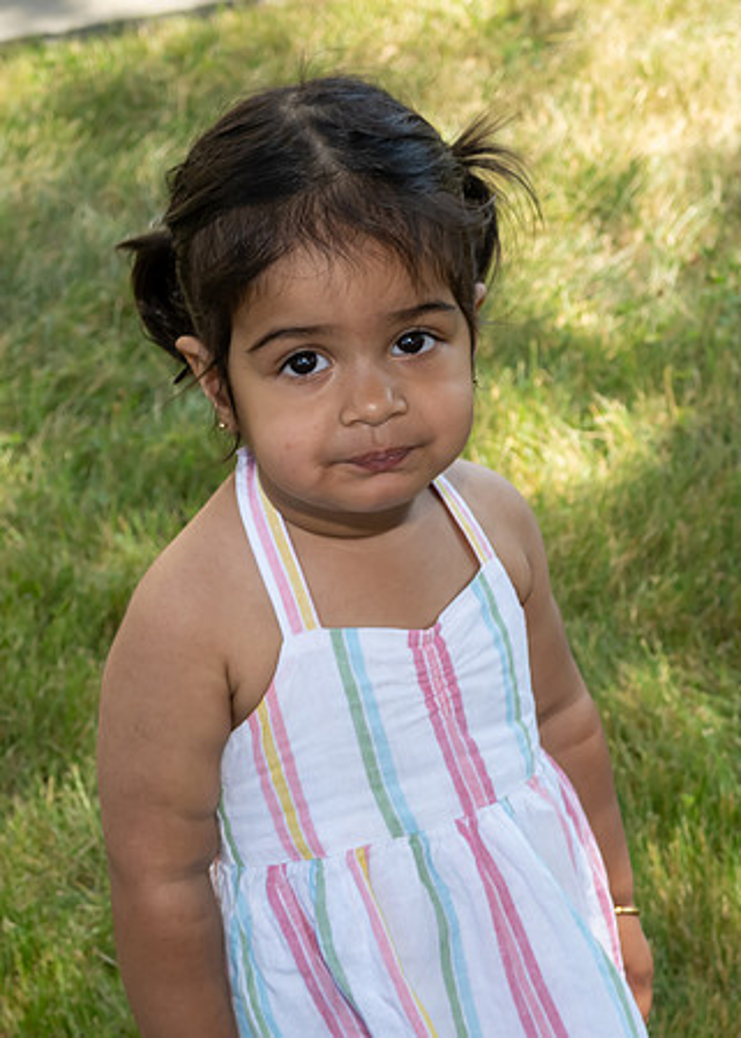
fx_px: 3686
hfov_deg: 11.5
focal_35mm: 125
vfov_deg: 16.0
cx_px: 357
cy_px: 499
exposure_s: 1/250
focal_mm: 55
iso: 640
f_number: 8
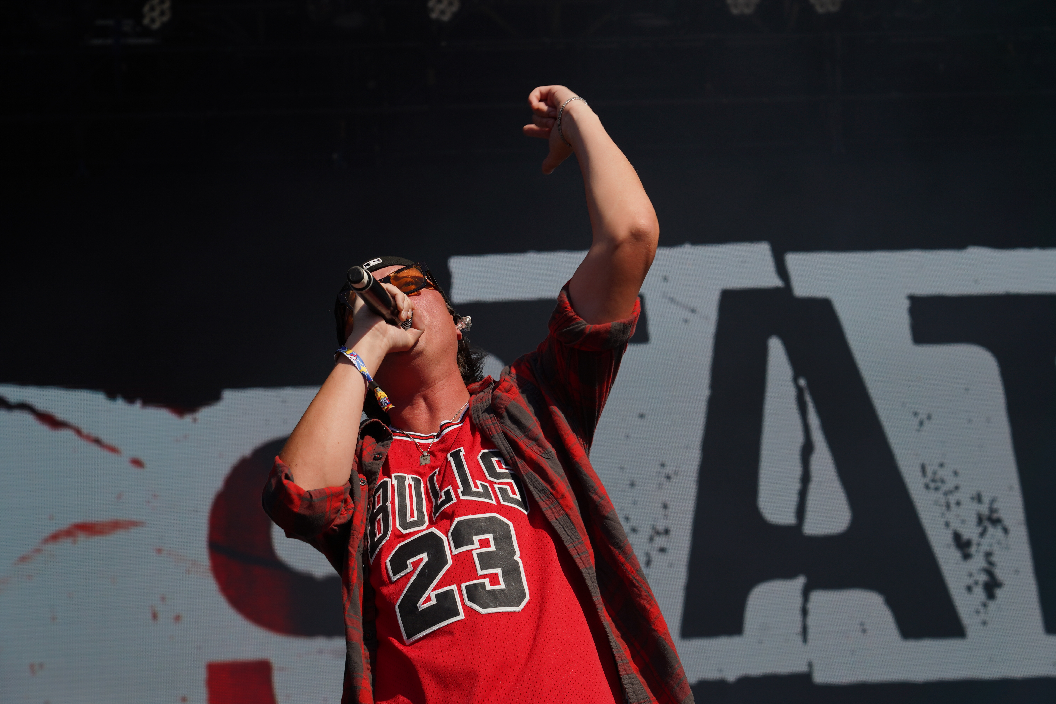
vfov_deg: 14.6
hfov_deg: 21.7
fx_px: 2757
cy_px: 352
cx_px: 528
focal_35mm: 94
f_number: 8
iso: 100
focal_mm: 94
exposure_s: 1/640
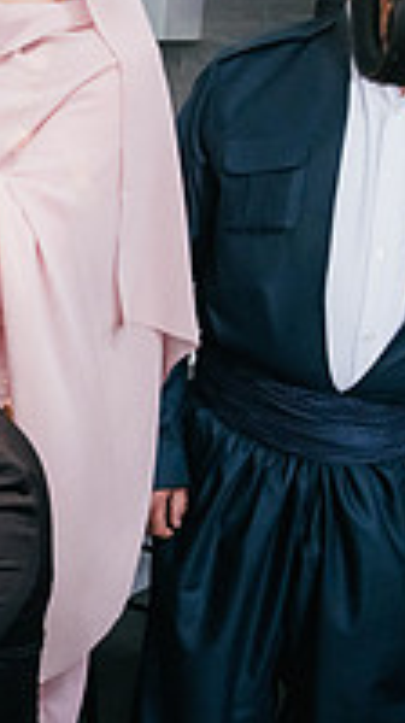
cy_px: 530
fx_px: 1398
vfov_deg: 28.6
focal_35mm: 73
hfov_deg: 13.9
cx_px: -409
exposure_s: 1/160
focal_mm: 24
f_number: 9
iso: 6400
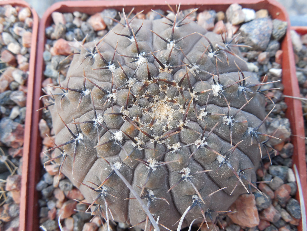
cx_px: 154
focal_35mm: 31
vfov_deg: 45.4
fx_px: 275
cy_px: 116
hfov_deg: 58.4
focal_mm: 5.6
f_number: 3.6
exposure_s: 1/80
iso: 125
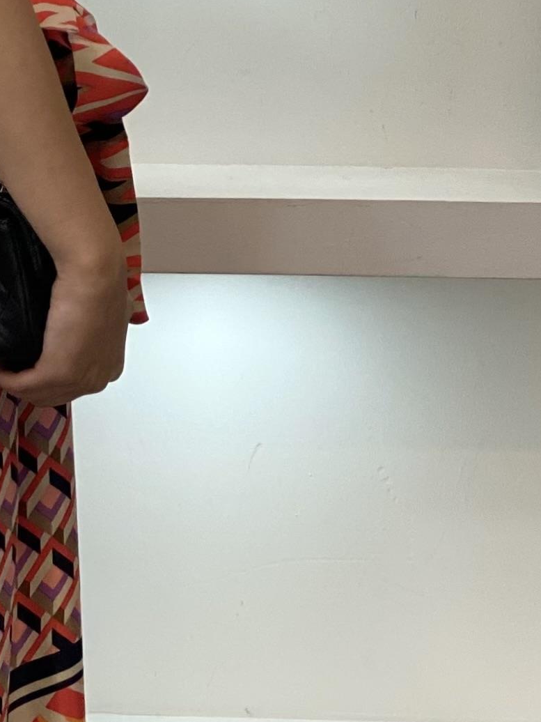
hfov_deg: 7.4
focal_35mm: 199
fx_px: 4147
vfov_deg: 9.9
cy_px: 251
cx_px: -230
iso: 80
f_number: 2
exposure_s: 1/100
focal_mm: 6
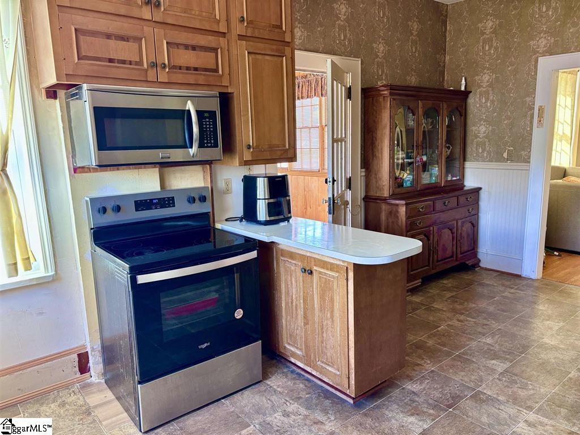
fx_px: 436
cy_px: 218
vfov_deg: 53.1
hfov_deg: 67.3
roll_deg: +1.4
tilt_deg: -10.7
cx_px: 290
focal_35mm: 26
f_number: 1.6
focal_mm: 5.96
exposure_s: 1/60
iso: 160
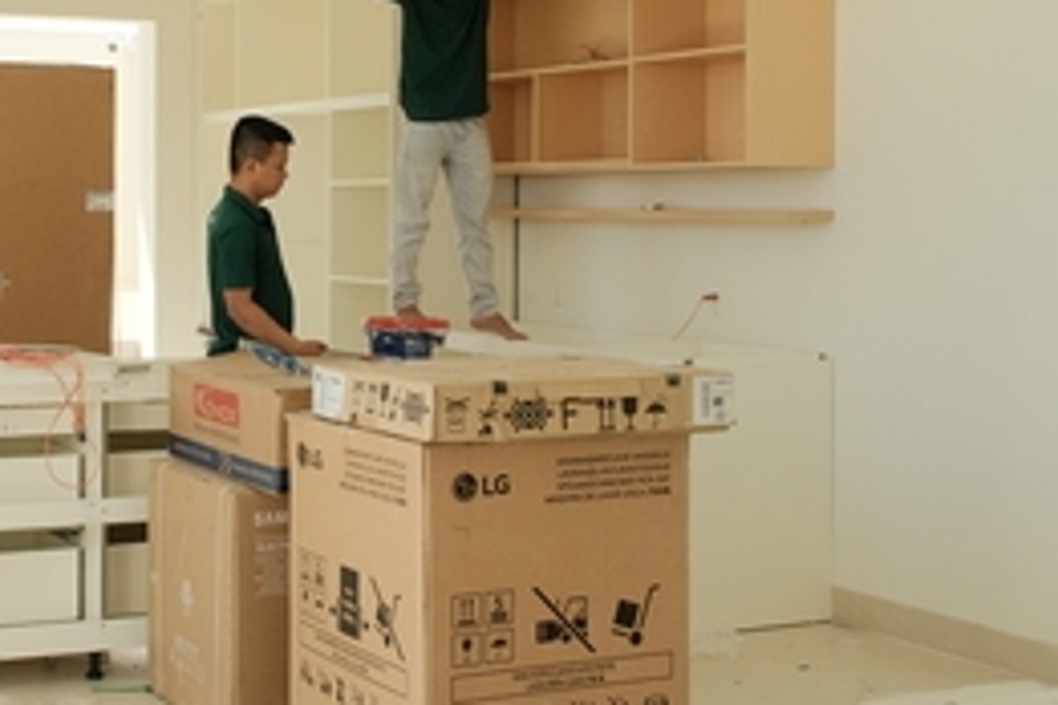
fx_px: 1910
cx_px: 253
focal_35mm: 65
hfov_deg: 30.4
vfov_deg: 20.8
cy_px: 217
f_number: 6.4
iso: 640
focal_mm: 22.4
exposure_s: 1/200
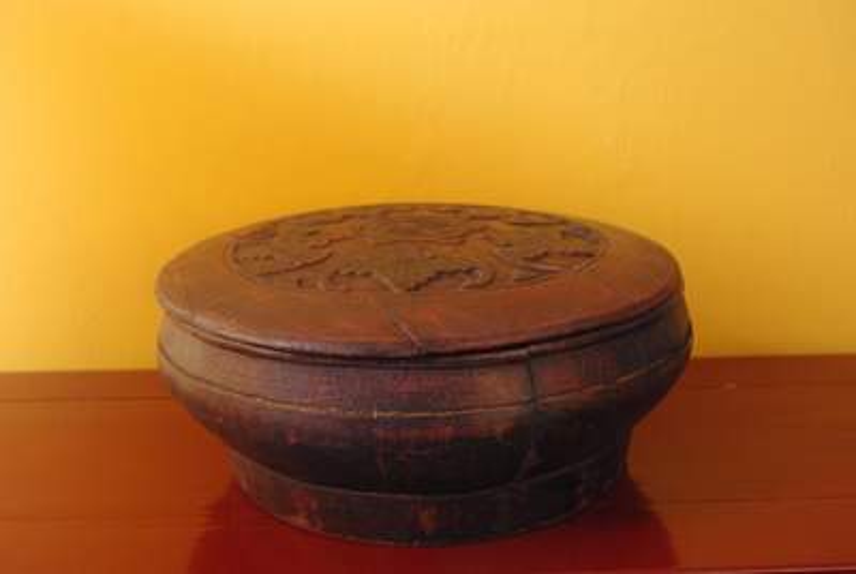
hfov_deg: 46.3
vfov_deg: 32.0
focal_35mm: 42
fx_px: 1000
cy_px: 287
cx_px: 428
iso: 1600
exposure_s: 1/20
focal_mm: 28.13
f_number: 5.6
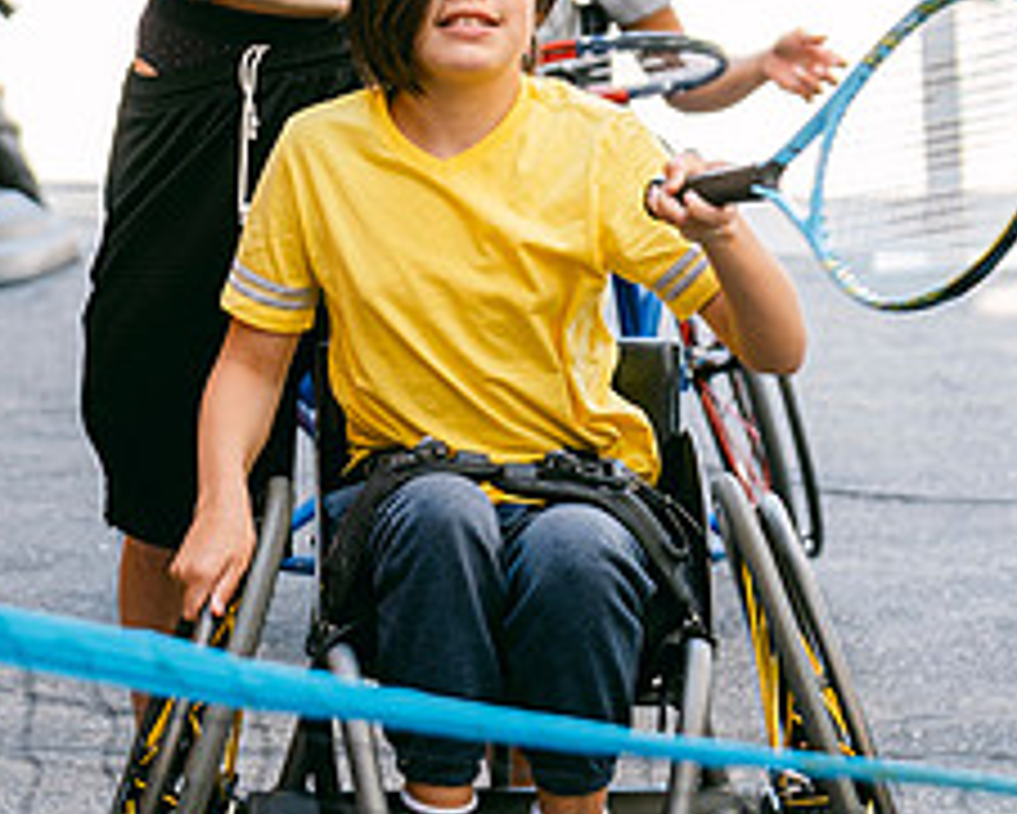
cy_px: 371
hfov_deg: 9.6
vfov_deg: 7.7
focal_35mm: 202
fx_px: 6083
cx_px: 518
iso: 160
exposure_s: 1/210
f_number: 2.8
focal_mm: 56.3
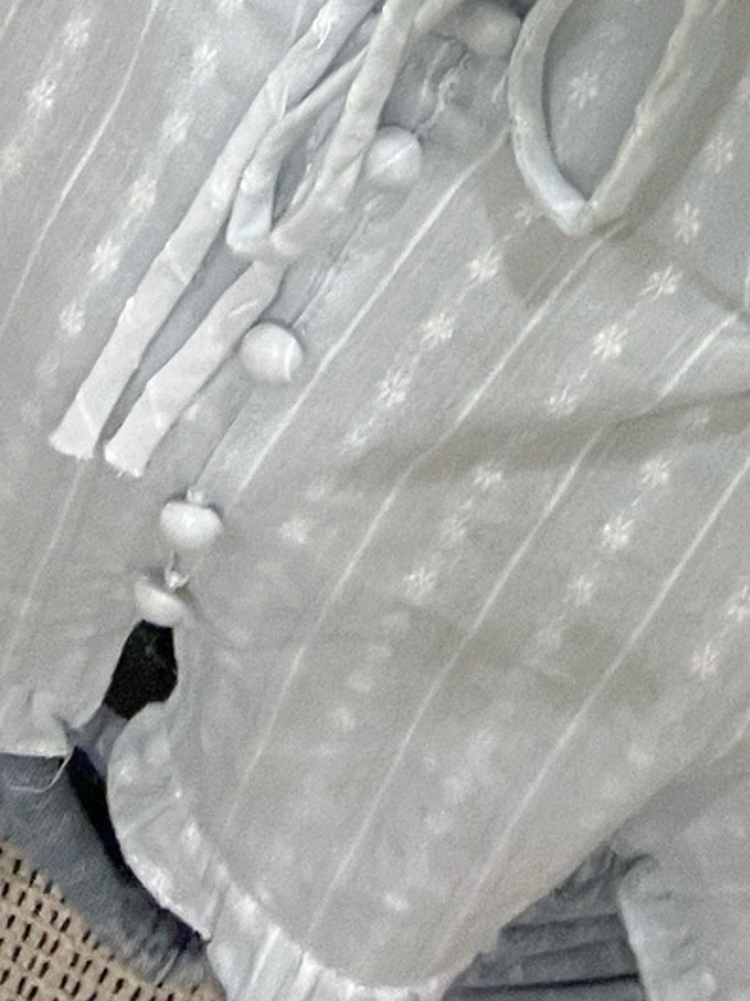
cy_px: -912
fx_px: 3006
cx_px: 850
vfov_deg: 15.6
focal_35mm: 104
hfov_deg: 13.9
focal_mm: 2.71
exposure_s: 1/30
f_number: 2.2
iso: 400
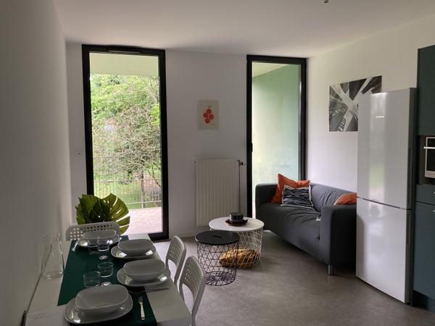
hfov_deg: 63.4
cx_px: 218
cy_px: 163
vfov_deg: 49.7
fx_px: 352
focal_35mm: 28
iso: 100
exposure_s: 1/60
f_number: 1.8
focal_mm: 3.99
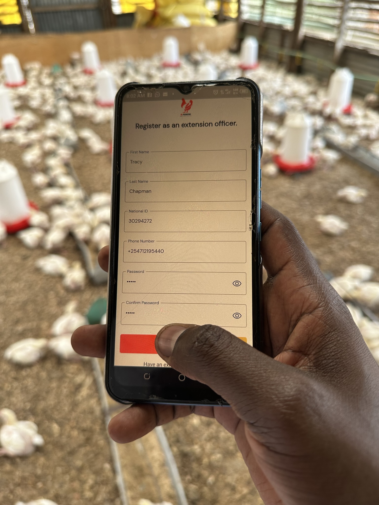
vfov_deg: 71.6
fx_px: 350
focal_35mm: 24
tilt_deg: -36.7
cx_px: 190
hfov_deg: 56.8
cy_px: 252
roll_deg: +2.3
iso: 100
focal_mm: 6.86
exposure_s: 1/121
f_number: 1.78
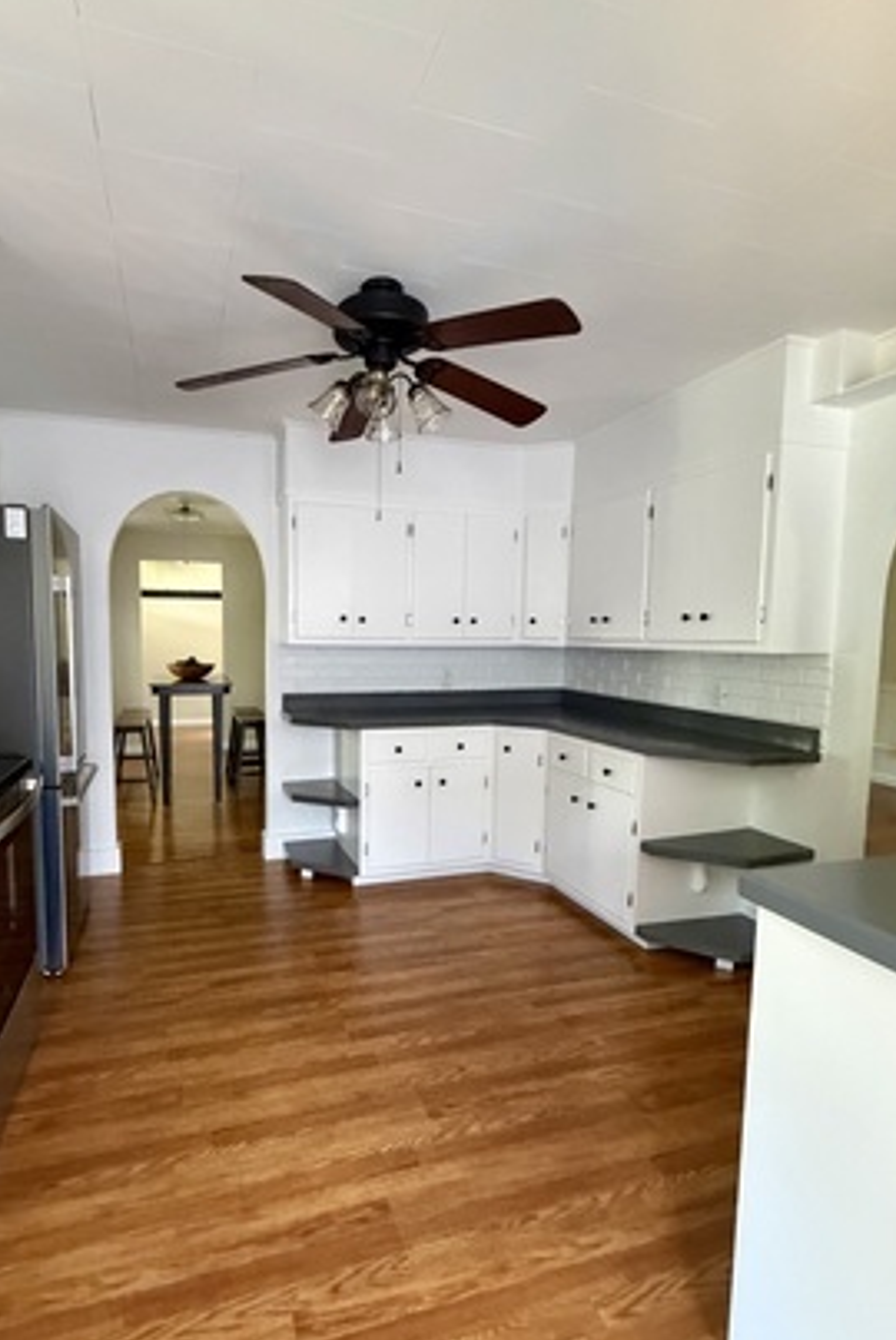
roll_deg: -1.2
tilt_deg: -4.6
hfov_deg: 67.1
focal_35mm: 18
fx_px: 671
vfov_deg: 89.9
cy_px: 700
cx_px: 380
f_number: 2.2
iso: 800
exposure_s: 1/60
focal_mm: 2.22
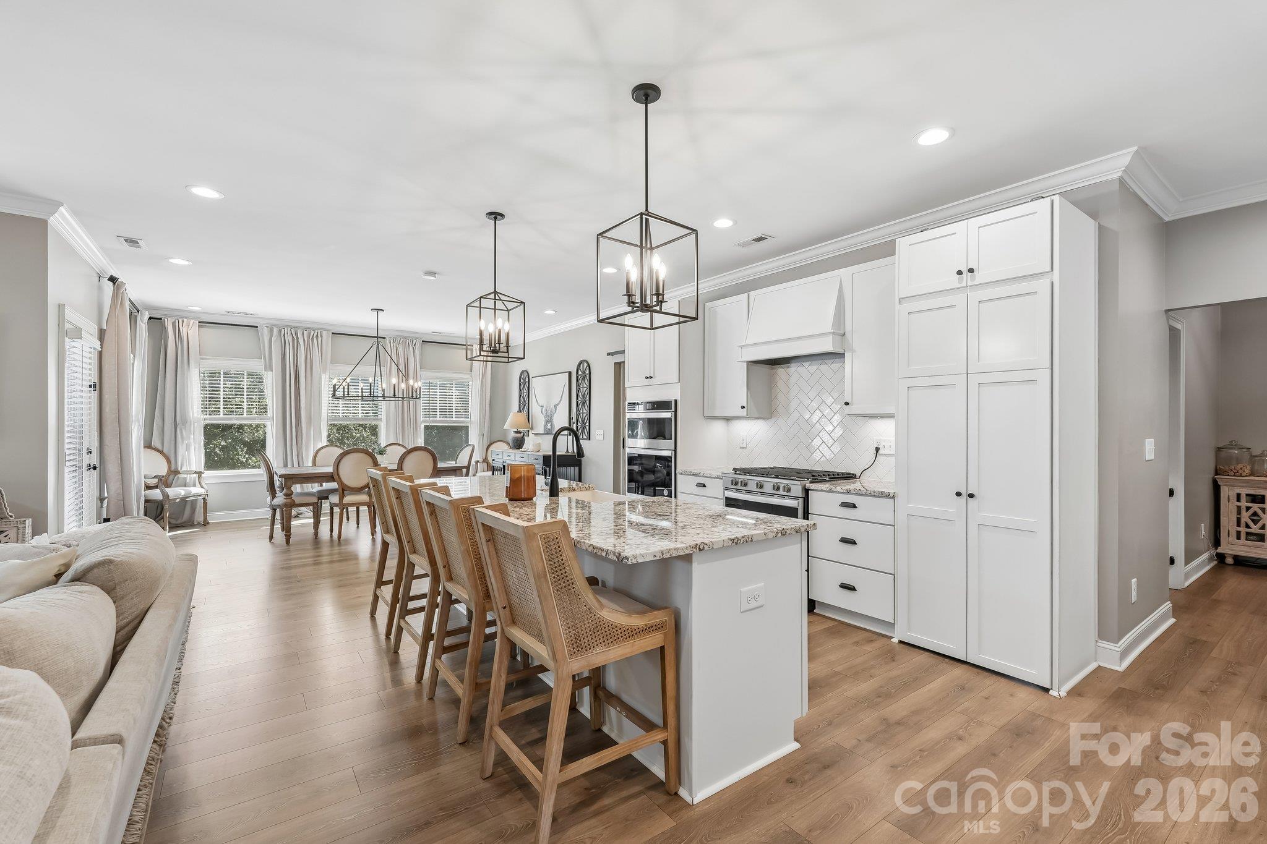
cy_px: 422
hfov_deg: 96.7
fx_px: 563
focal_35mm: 16
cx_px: 634
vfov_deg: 73.7
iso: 400
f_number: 8
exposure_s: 1/15
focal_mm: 16
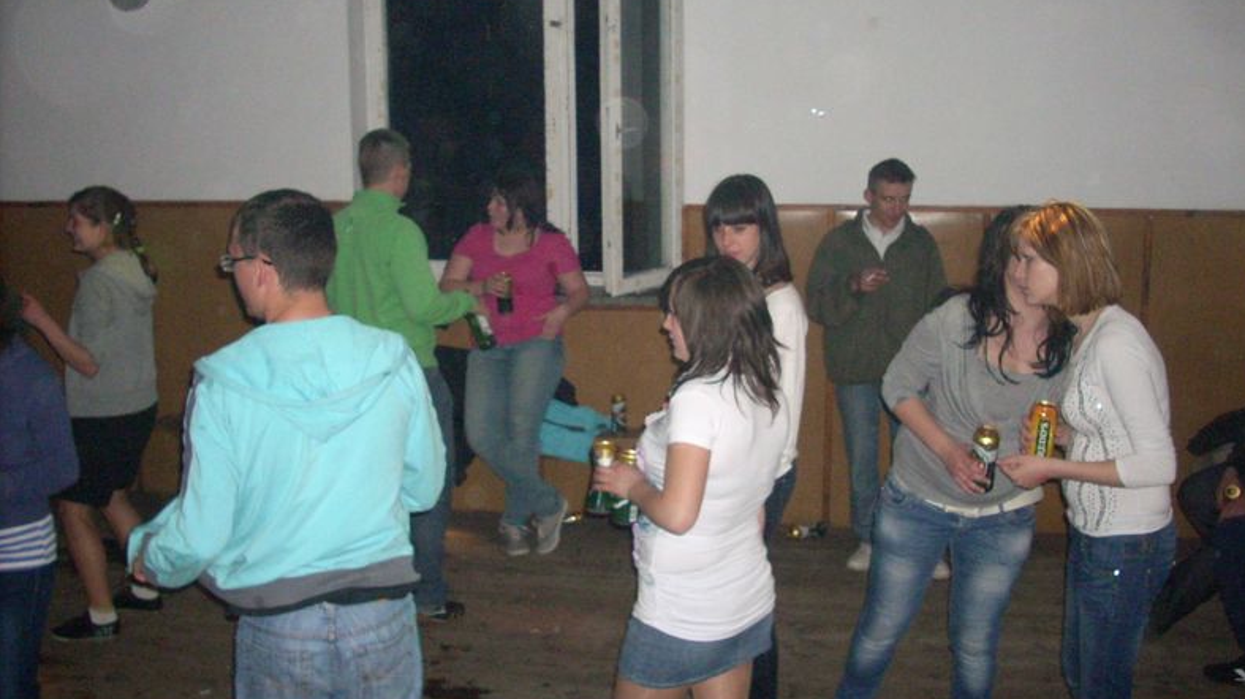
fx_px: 1353
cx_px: 631
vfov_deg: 28.9
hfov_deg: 49.4
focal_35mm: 41
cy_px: 304
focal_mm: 6.2
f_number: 2.8
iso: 400
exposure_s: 1/60
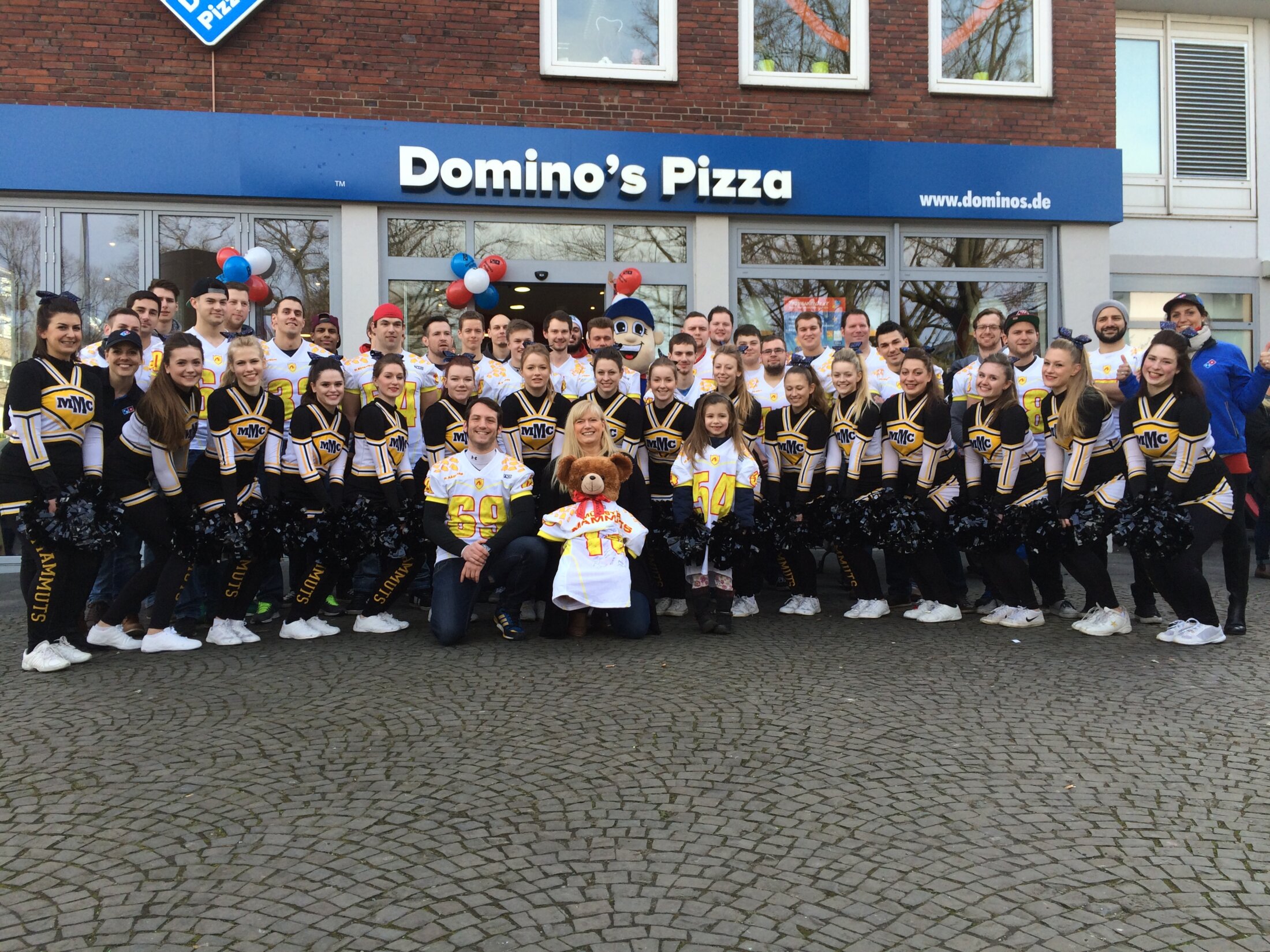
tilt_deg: +1.2
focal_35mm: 29
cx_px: 635
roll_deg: +2.1
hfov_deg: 61.7
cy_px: 476
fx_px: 1064
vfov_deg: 48.2
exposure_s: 1/275
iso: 32
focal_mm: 4.15
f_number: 2.2
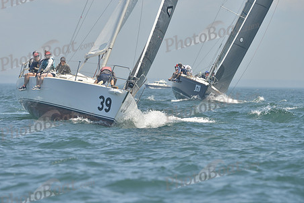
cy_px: 79
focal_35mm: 283
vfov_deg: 4.9
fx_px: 2390
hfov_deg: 7.3
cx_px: 130
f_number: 7.1
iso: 280
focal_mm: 220
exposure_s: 1/1000
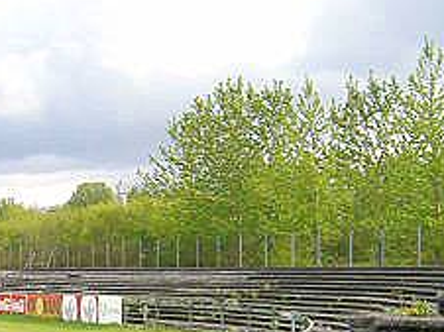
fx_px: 1294
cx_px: -31
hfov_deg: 18.8
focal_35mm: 101
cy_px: 316
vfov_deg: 14.4
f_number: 4
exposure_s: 1/400
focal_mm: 7.9
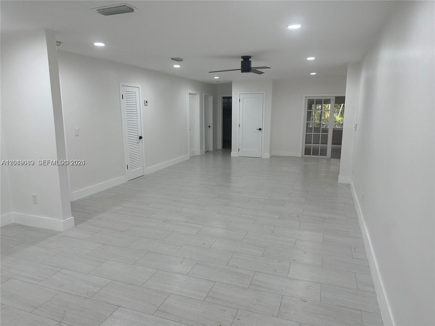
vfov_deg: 56.8
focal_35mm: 24
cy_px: 163
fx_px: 302
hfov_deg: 71.6
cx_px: 218
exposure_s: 1/120
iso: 80
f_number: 1.78
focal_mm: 6.86
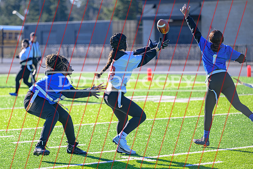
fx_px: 1024
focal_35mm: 146
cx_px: 106
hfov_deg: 14.1
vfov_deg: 9.4
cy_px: 98
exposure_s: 1/1000
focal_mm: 125
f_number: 2.8
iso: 80
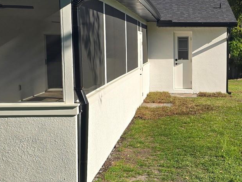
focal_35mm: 59
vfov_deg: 24.8
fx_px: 412
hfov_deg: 31.8
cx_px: 194
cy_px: 83
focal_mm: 6.3
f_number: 1.7
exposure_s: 1/922
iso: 12
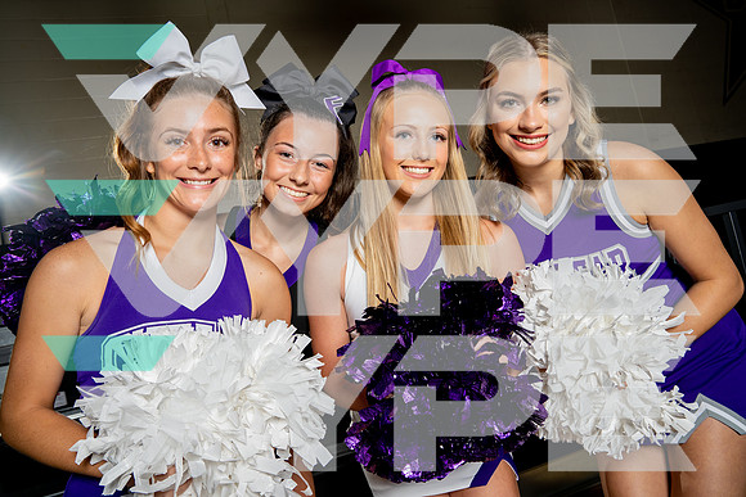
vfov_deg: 46.4
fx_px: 580
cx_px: 373
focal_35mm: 28
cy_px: 248
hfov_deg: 65.5
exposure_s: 1/250
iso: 100
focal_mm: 28
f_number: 6.3
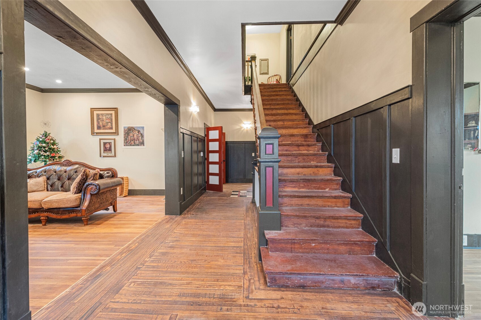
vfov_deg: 77.2
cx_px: 240
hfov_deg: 100.4
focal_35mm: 15
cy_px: 160
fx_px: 200
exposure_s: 1/15
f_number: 5
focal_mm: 15
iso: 1600
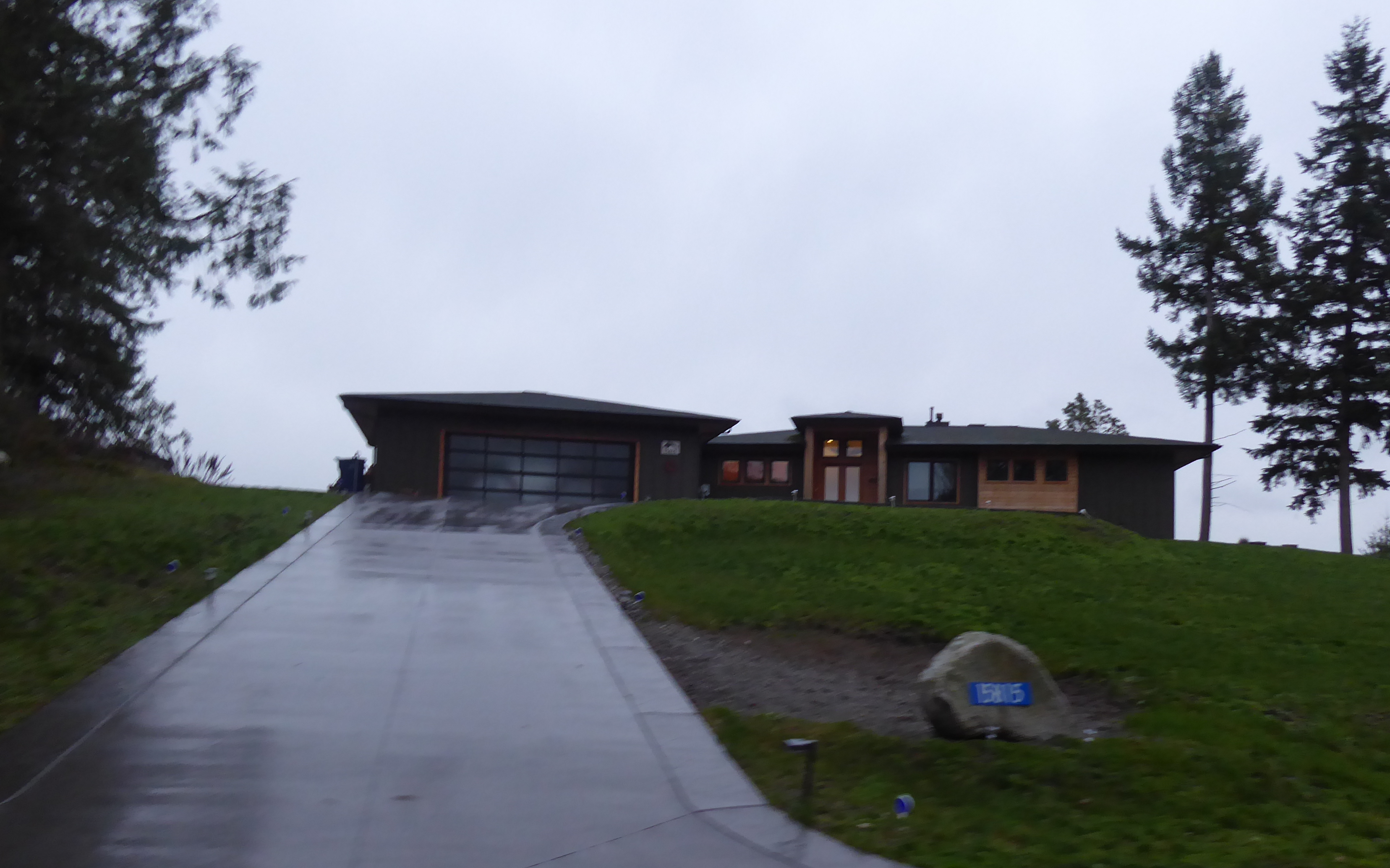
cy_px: 555
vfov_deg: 39.1
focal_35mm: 32
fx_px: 1212
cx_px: 701
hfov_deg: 59.7
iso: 250
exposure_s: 1/60
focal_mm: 4.3
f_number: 3.3
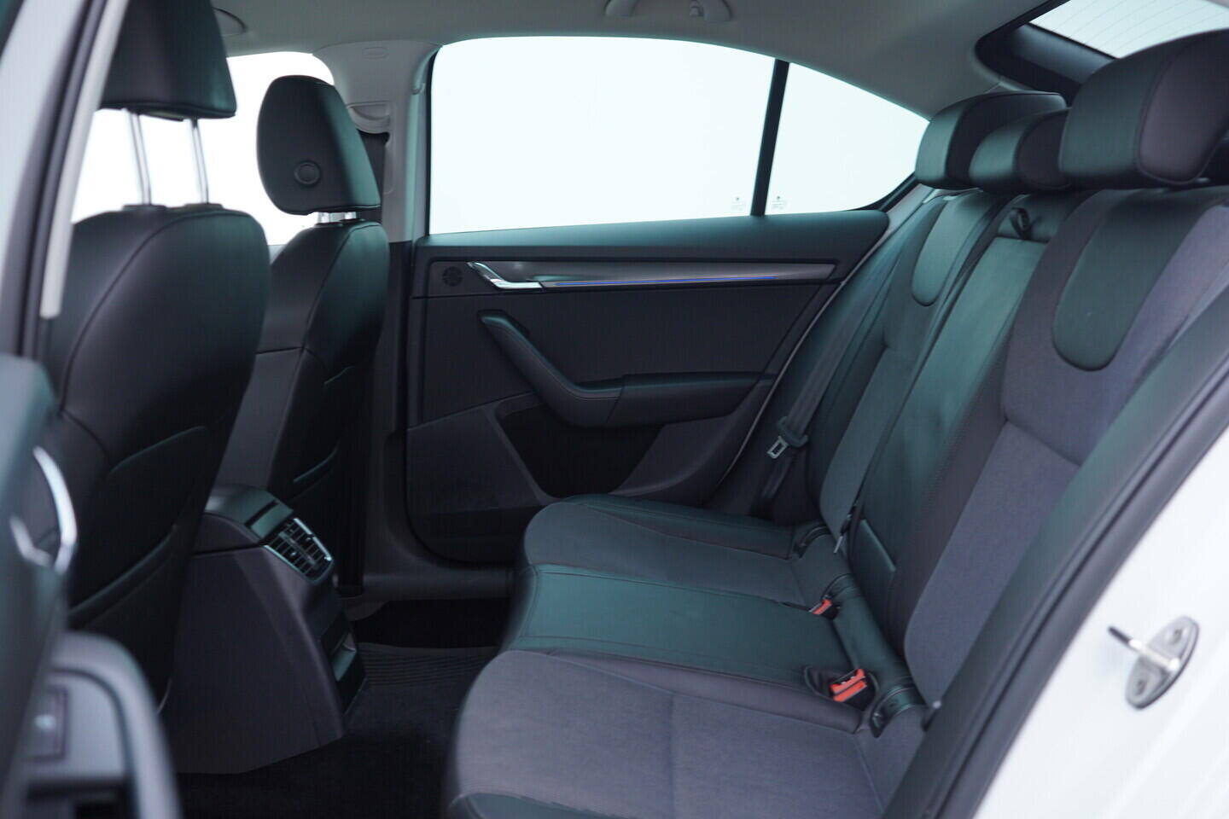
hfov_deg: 53.1
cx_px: 614
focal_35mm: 36
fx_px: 1229
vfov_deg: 36.9
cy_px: 410
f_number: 2.8
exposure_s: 1/40
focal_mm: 24
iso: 160
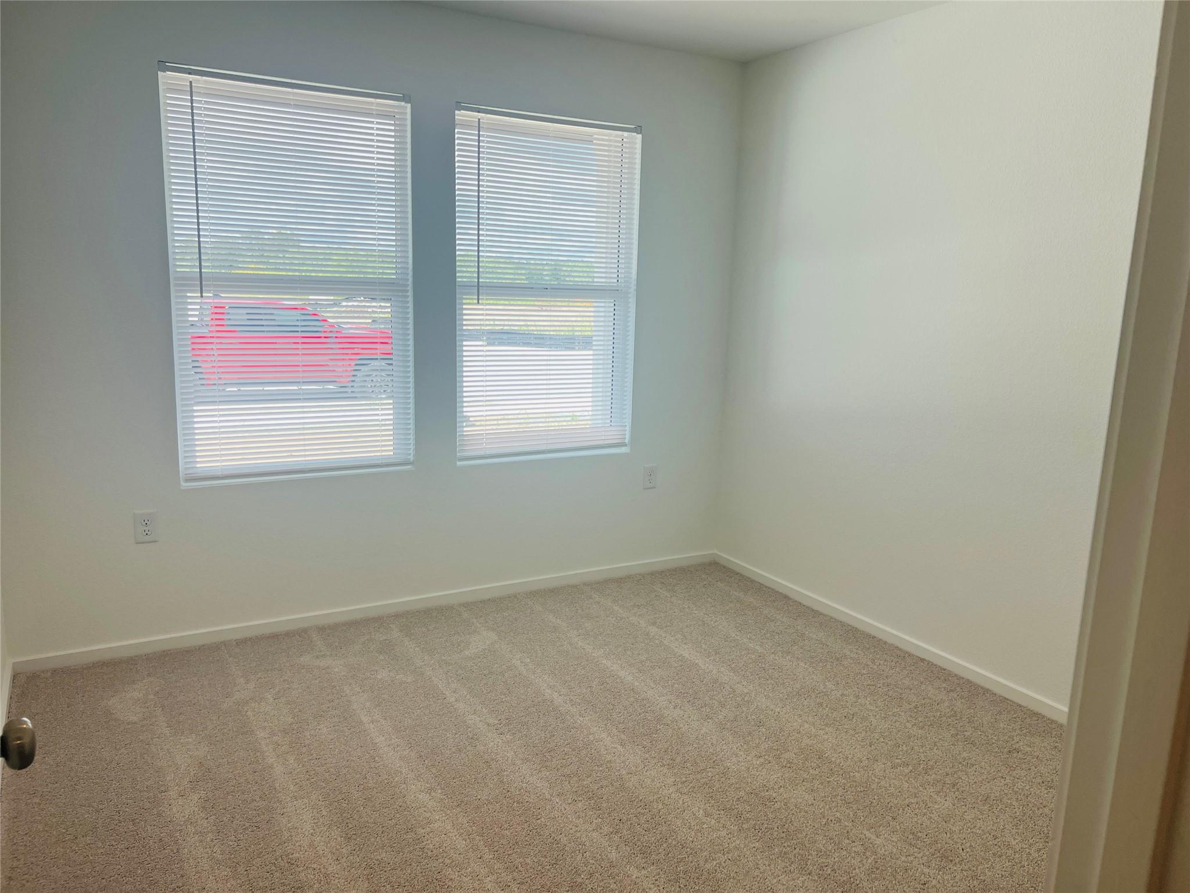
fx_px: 894
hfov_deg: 67.3
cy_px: 446
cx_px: 595
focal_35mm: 26
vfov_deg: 53.1
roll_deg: -1.2
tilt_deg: -10.7
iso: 50
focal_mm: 5.7
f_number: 1.5
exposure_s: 1/518
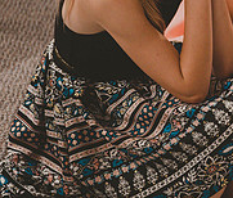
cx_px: 369
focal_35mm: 137
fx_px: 969
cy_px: -60
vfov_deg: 11.4
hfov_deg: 12.9
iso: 2800
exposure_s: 1/125
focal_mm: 40
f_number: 2.8
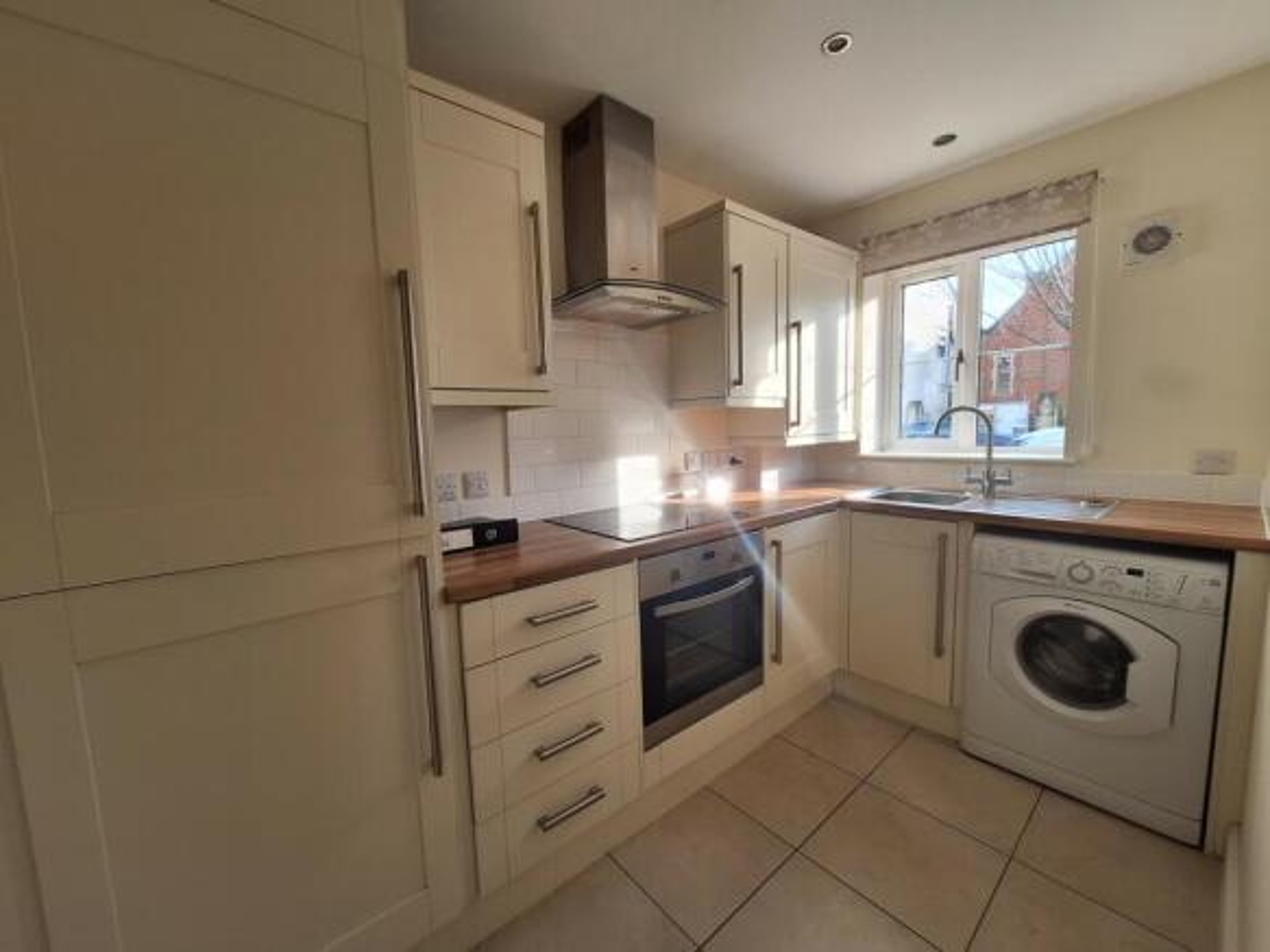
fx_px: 477
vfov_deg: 89.9
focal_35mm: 13
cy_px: 476
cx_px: 635
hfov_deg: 106.2
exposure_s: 1/100
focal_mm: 1.74
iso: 64
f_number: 2.2
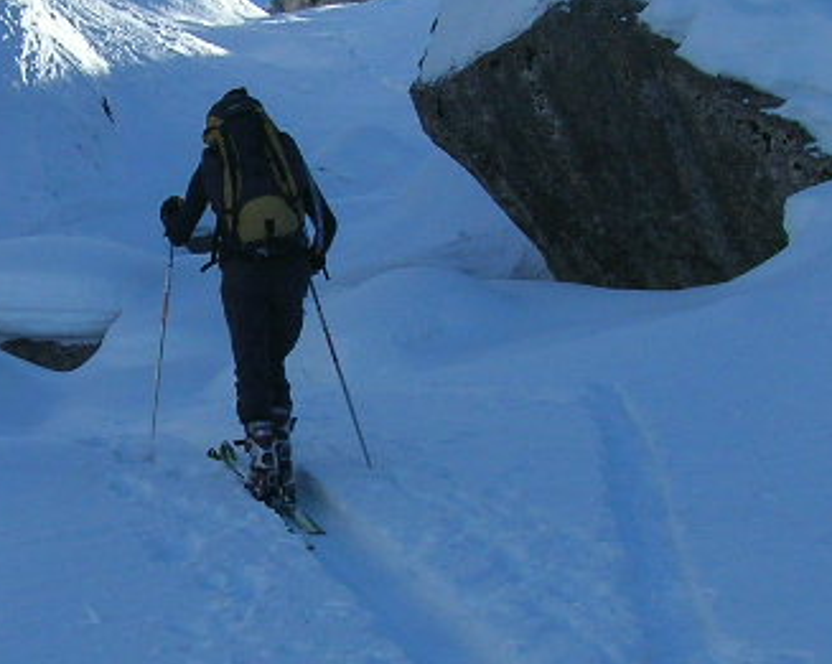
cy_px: 298
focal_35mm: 104
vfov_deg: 14.8
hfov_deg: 18.2
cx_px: 122
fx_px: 2559
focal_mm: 5.7
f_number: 4.9
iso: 50
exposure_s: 1/476
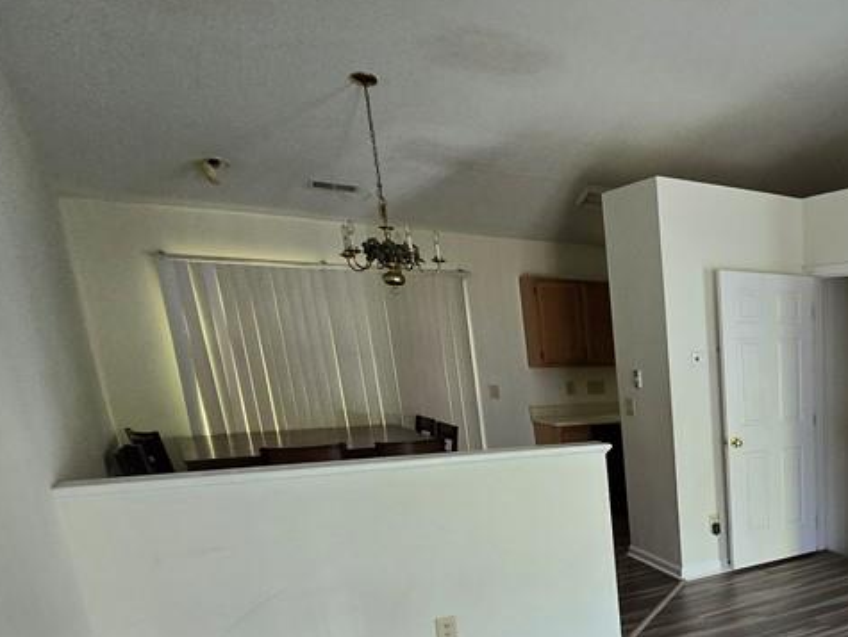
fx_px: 686
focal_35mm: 28
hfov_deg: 49.7
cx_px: 873
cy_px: 530
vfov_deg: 46.6
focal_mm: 2.2
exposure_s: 1/60
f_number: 2.2
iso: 200
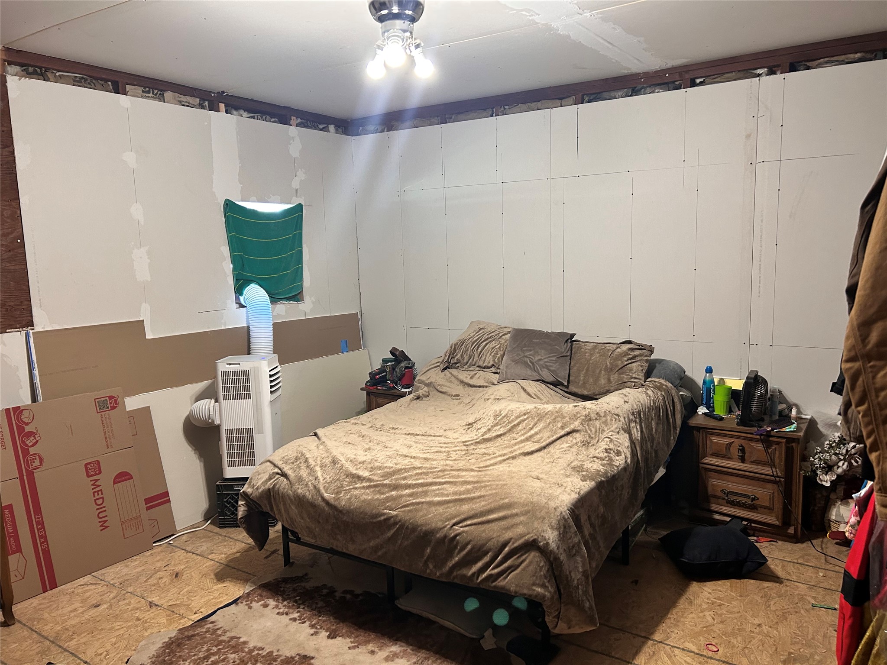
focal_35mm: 26
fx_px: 666
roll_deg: +1.8
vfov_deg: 53.1
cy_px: 332
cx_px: 444
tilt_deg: -8.2
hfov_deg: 67.3
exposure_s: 1/60
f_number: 1.5
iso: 250
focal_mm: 5.7
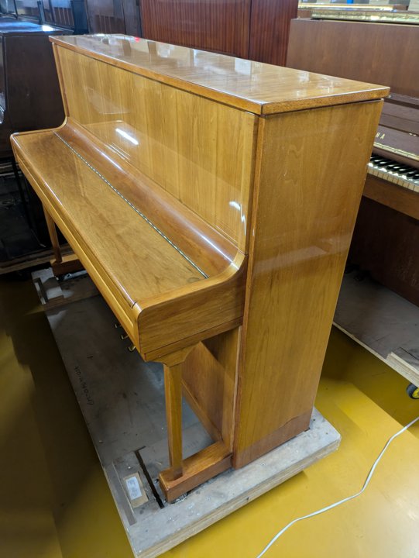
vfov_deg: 69.4
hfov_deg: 54.9
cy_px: 279
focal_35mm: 25
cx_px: 210
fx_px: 403
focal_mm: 5.43
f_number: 1.89
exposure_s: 1/24
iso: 317
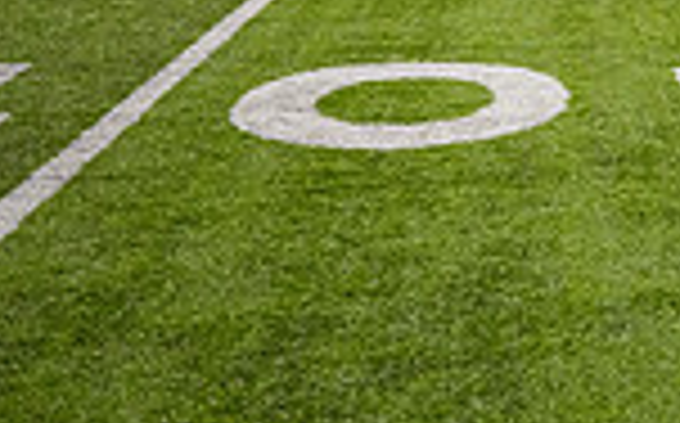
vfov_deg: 13.1
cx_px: 1216
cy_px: -227
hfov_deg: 17.8
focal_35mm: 94
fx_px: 1740
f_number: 3.2
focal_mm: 24
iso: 1250
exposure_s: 1/500
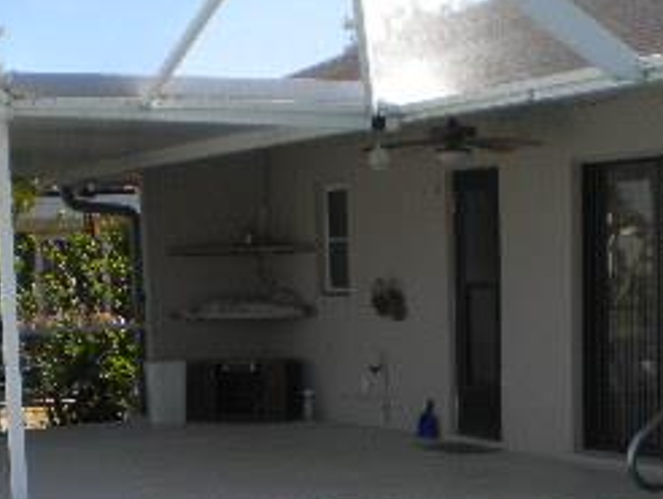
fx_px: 1745
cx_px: 402
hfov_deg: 21.5
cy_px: 623
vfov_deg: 15.6
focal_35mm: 91
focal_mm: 6.3
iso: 80
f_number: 4.6
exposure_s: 1/258
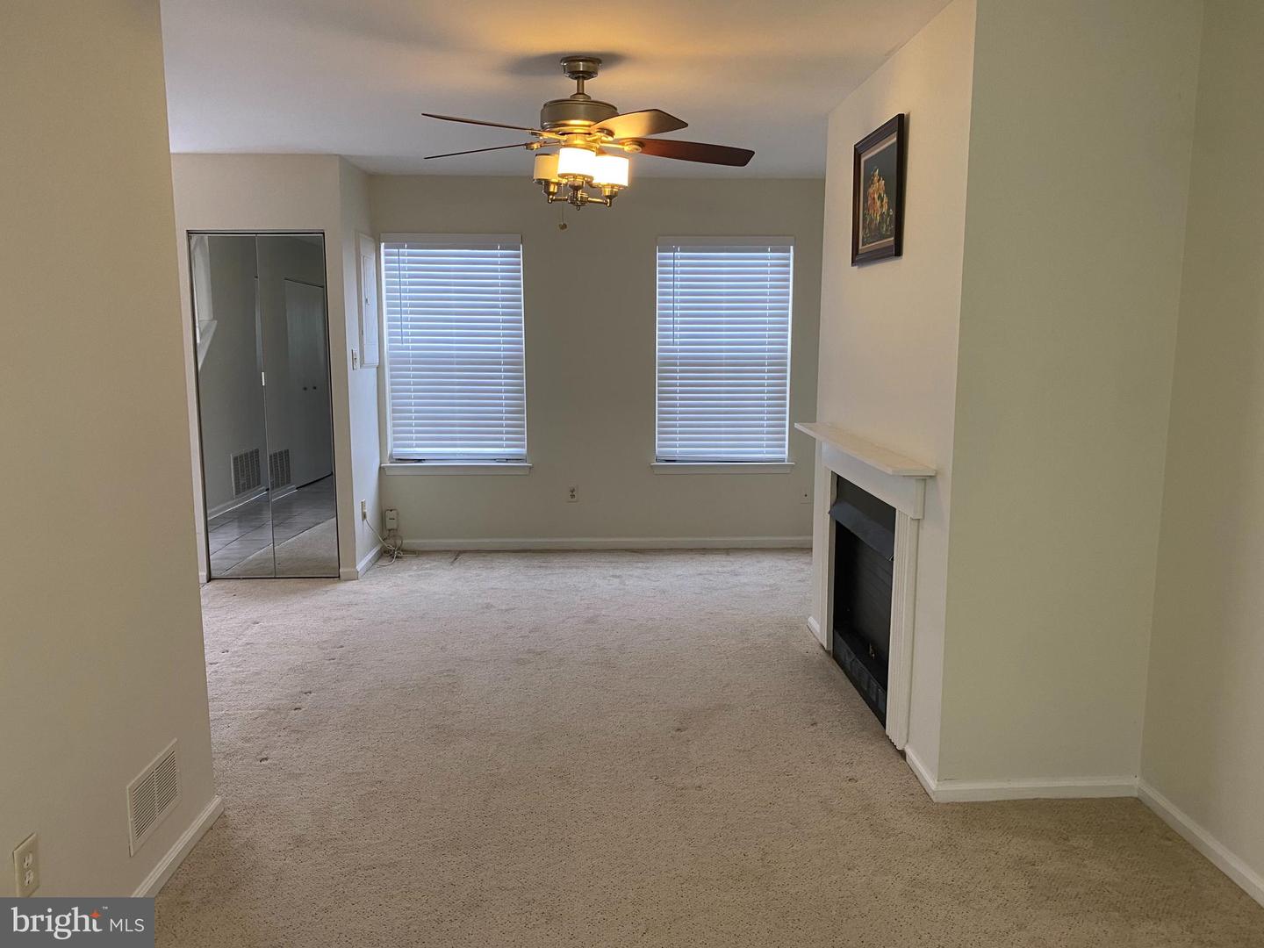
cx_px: 632
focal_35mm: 26
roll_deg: +0.1
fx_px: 949
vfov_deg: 53.1
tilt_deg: -8.2
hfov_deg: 67.3
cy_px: 474
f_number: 1.8
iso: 100
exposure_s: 1/60
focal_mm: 4.25
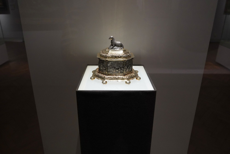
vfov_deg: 53.1
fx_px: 153
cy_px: 77
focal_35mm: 24
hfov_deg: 73.7
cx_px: 115
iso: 3200
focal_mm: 24
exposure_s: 1/80
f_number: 5
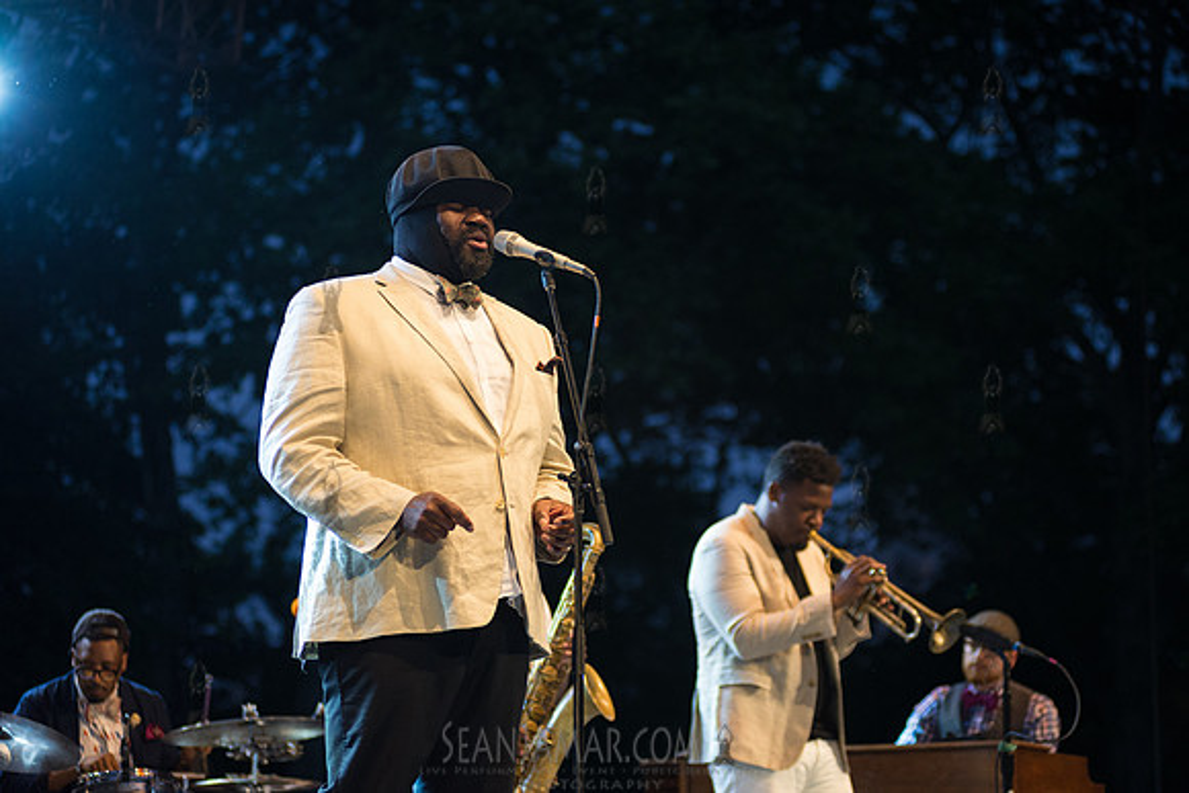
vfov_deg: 17.1
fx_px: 2643
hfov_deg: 25.4
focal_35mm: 80
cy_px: 396
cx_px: 594
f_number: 3.2
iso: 1600
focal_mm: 80
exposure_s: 1/500
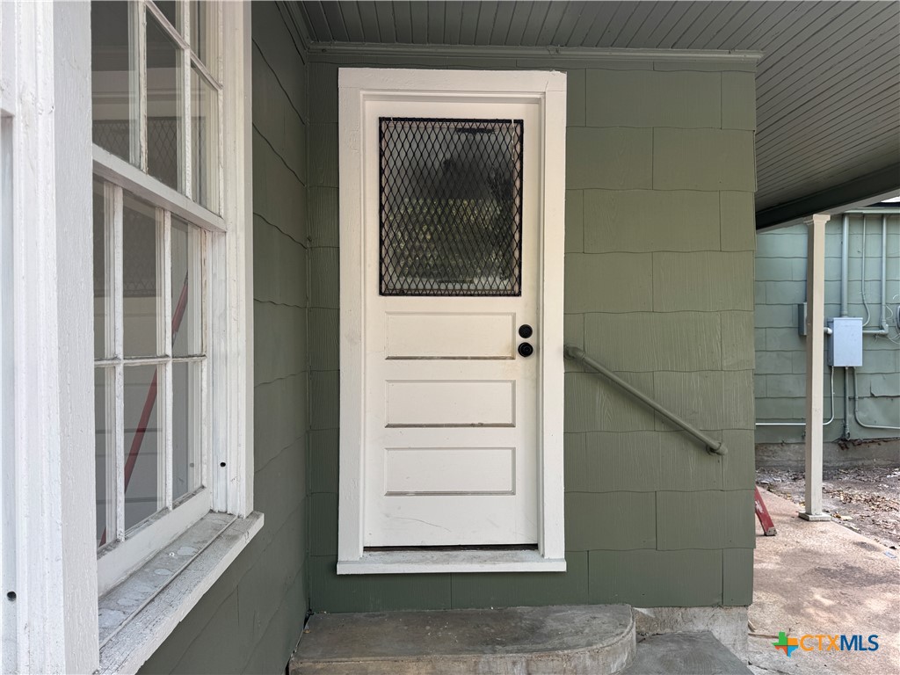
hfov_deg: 71.6
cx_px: 450
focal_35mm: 24
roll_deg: +0.5
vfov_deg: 56.8
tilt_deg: -1.4
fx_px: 624
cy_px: 338
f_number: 1.78
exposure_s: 1/151
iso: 64
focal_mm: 6.76
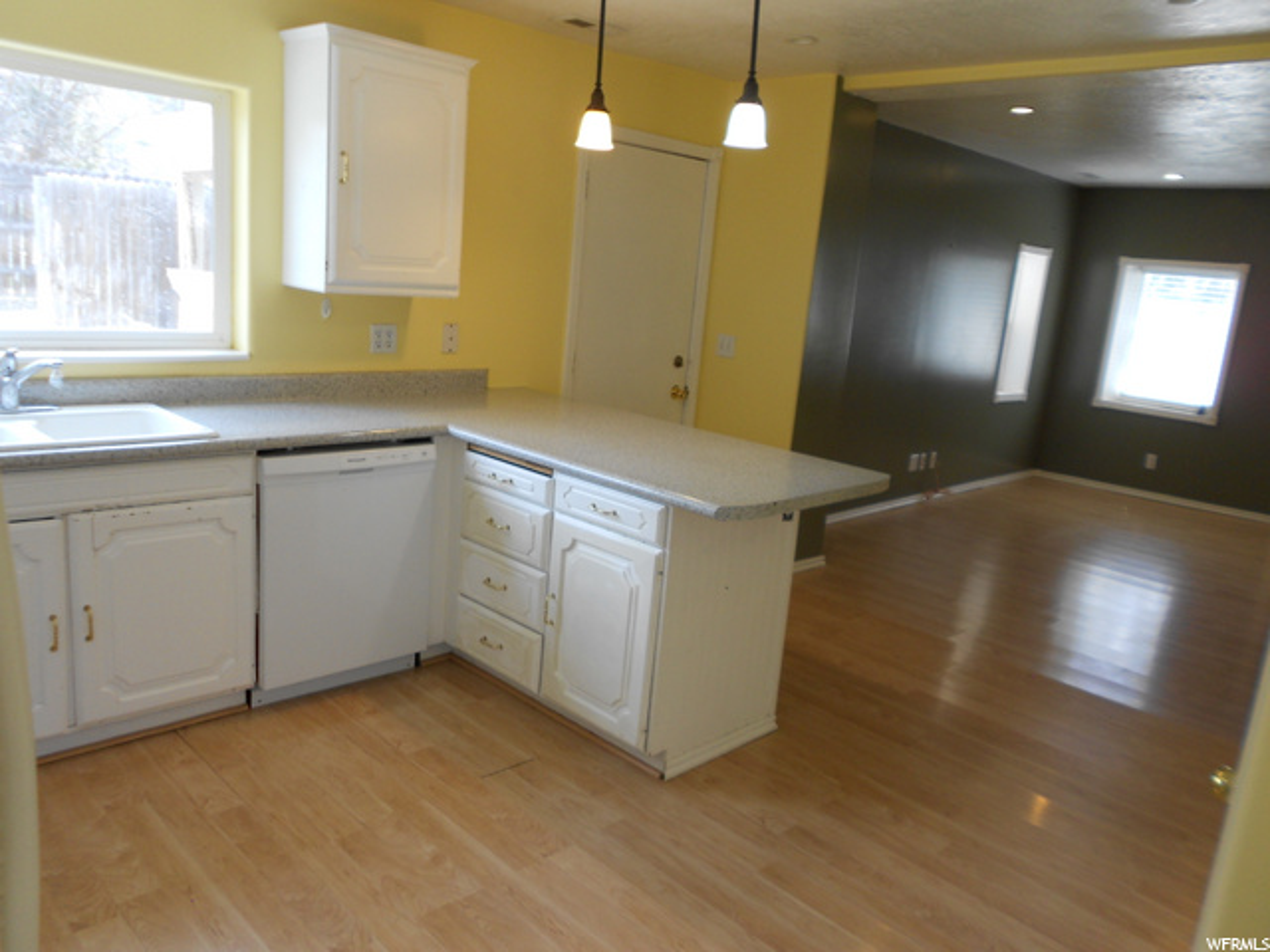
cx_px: 635
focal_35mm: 26
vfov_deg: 53.1
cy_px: 476
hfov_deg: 67.3
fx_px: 954
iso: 80
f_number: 3.2
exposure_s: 1/30
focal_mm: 4.6
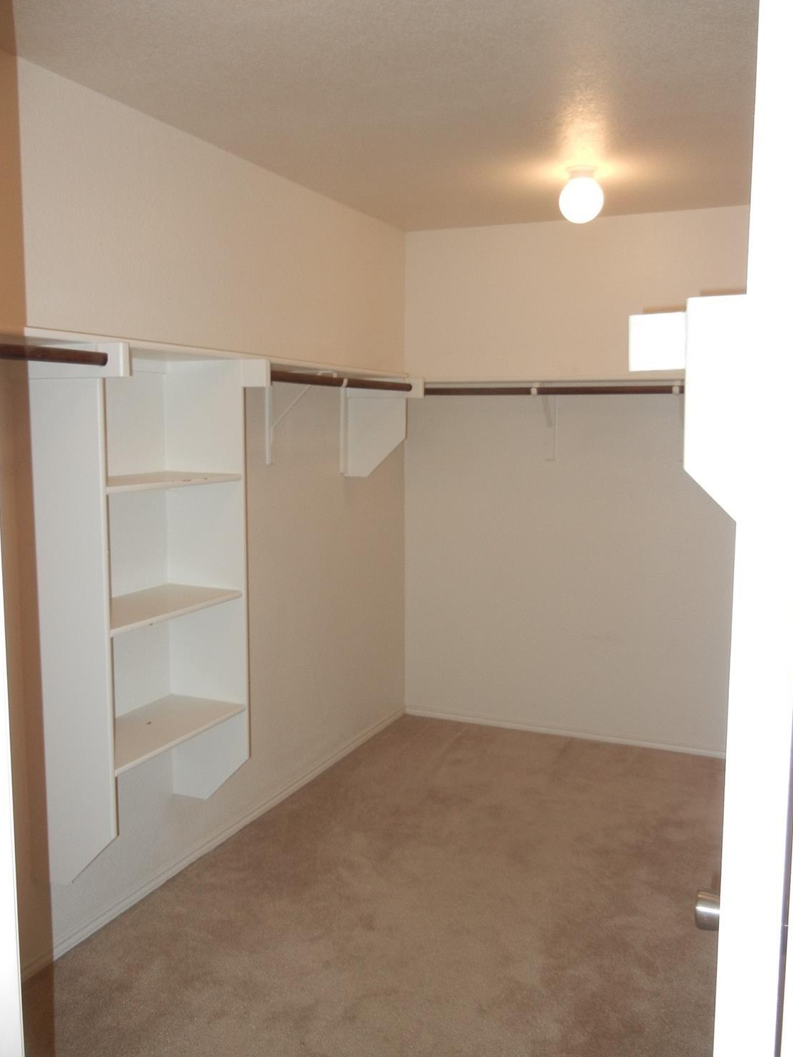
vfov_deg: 58.3
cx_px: 400
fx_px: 947
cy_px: 521
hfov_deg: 45.5
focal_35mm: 31
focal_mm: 5.4
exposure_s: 1/30
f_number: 3.5
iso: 200
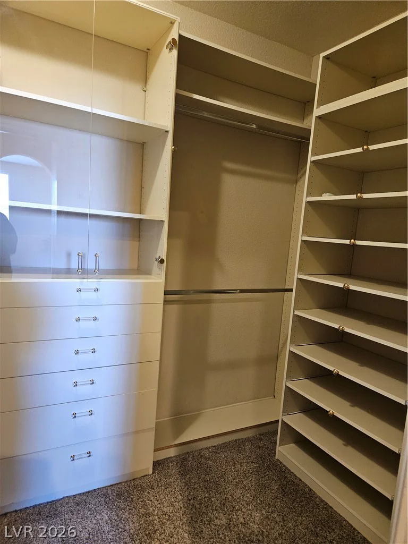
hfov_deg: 58.9
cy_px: 272
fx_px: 361
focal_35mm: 23
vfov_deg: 73.9
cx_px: 204
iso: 640
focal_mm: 5.4
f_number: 1.8
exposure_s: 1/40
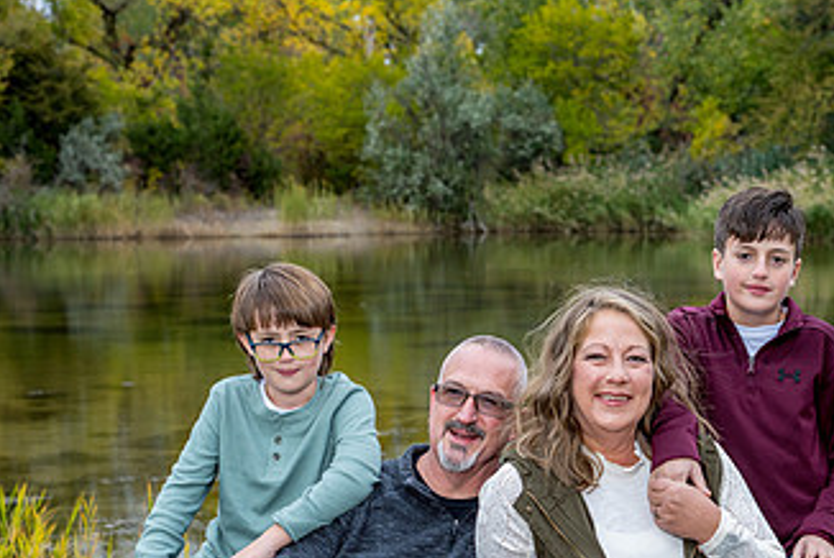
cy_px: 480
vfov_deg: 16.9
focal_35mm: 80
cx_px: 512
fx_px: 1855
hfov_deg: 25.3
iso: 160
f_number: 4
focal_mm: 45
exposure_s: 1/125
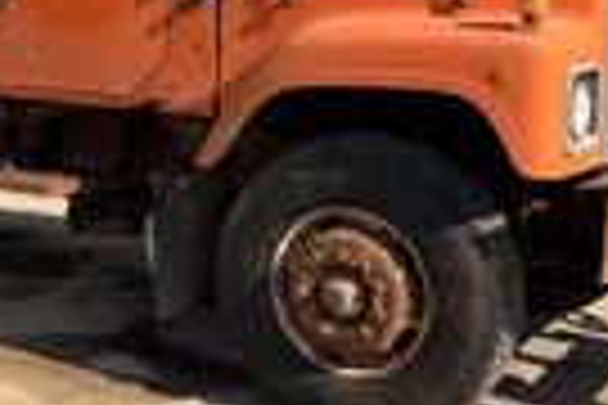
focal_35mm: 74
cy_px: 108
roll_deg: +0.3
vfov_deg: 18.3
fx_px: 1250
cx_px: 135
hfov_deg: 26.9
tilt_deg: -5.4
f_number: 1.78
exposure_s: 1/3759
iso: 80
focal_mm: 6.76
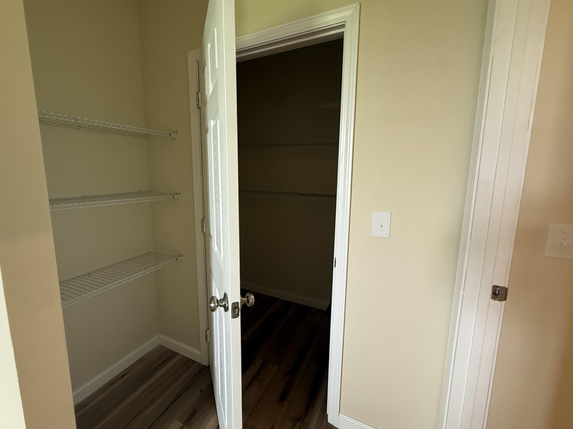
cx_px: 273
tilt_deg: -8.2
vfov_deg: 81.7
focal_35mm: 15
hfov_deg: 98.1
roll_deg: -0.9
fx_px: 248
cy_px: 205
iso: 320
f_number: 2.2
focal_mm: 2.22
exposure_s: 1/120
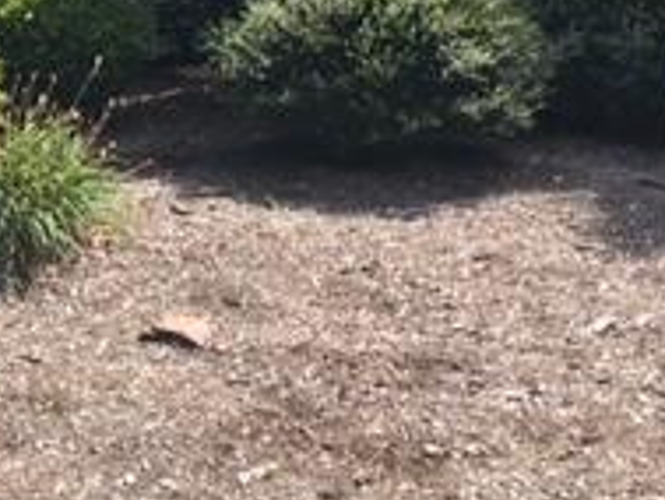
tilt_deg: +2.7
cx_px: -49
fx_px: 1884
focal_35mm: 98
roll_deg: -1.2
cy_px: -194
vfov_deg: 14.3
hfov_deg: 19.3
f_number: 2.2
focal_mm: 4.15
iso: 25
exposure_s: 1/651
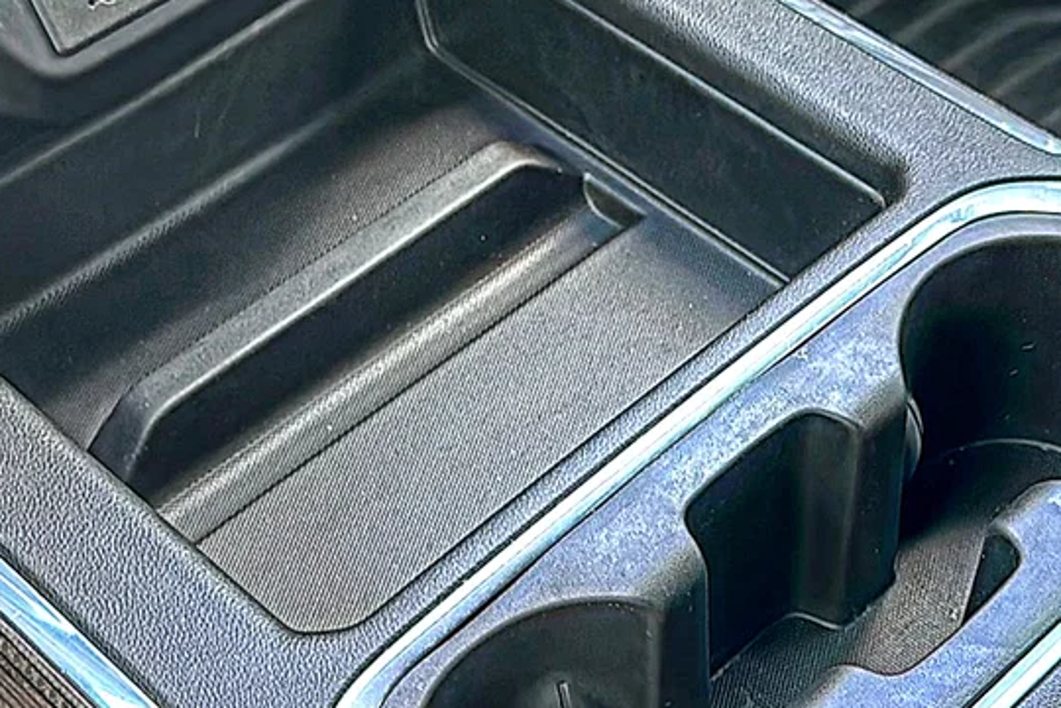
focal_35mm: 58
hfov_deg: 34.4
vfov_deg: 23.2
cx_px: 629
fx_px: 1709
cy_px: 493
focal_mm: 6.86
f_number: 1.78
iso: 80
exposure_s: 1/60
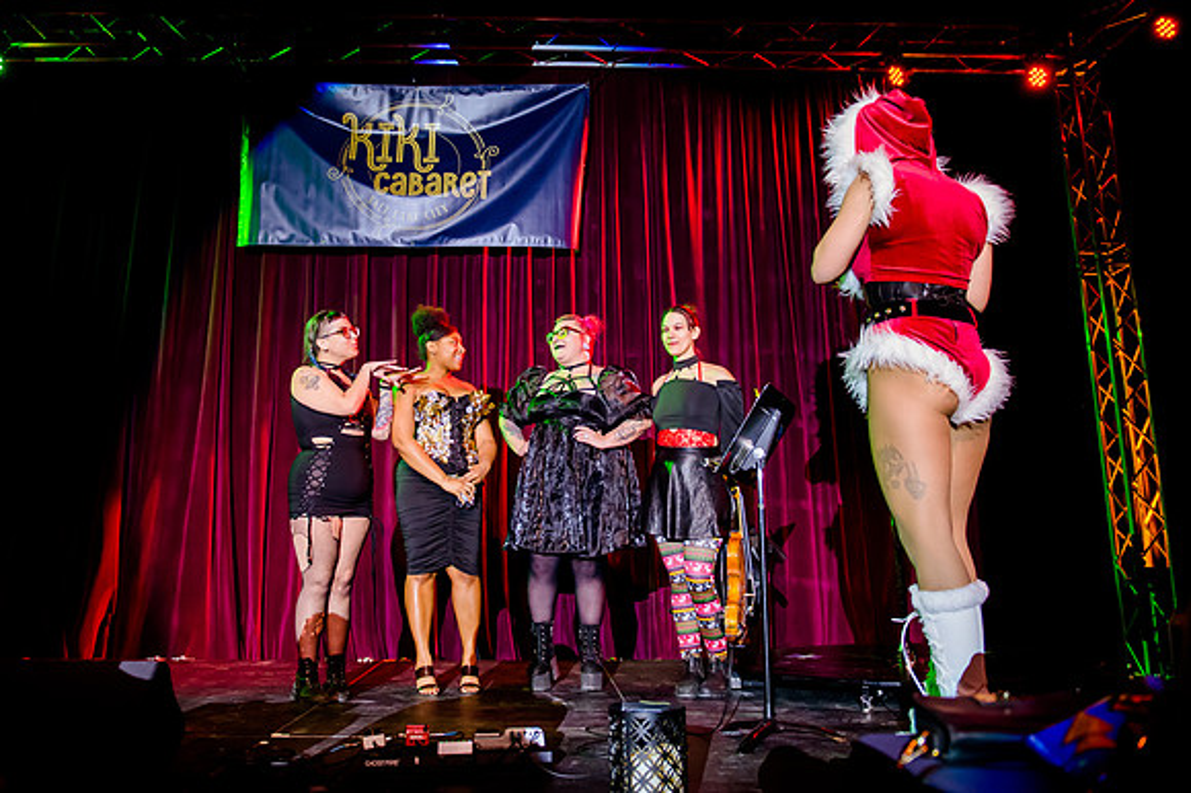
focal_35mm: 29
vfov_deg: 44.8
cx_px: 560
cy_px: 323
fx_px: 956
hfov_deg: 63.8
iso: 4000
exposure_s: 1/80
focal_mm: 24
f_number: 2.8
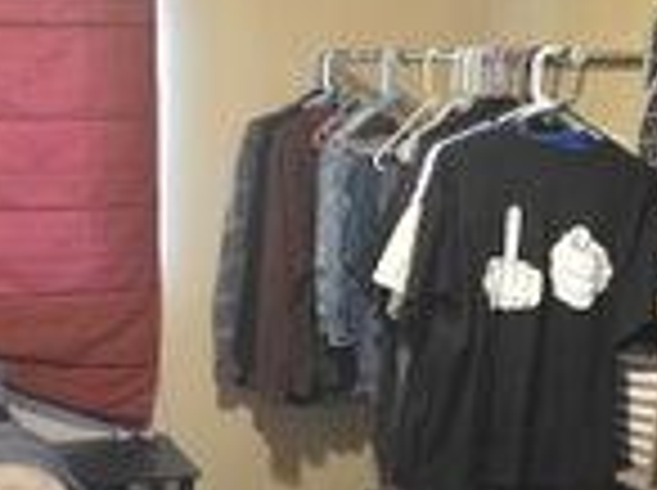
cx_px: 252
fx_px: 1080
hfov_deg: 33.7
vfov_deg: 24.7
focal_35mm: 57
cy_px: 463
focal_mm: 2.2
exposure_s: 1/60.2
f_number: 1.9
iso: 640
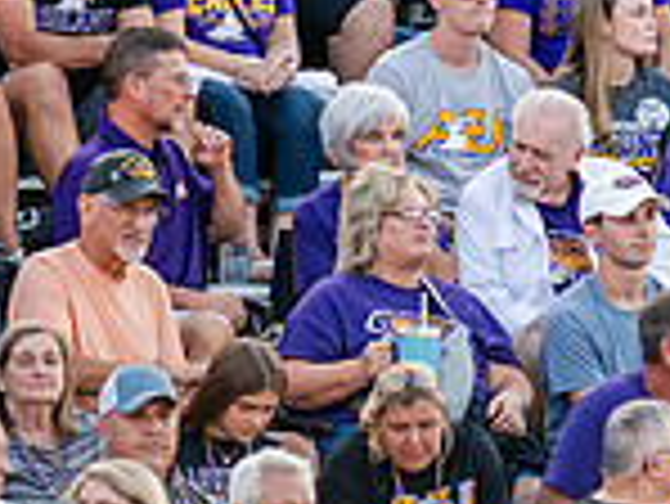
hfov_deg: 1.8
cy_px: 110
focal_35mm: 1120
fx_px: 21695
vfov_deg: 1.3
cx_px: 594
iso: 800
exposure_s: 1/1000
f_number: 3.2
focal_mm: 300
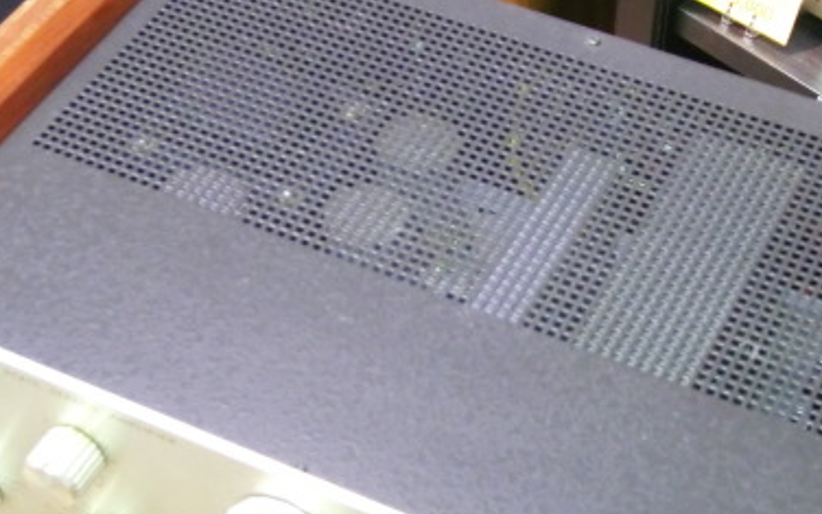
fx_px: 1859
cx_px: 461
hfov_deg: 24.9
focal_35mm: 83
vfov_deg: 15.7
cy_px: 317
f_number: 3.3
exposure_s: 1/15
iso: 400
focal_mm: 8.2
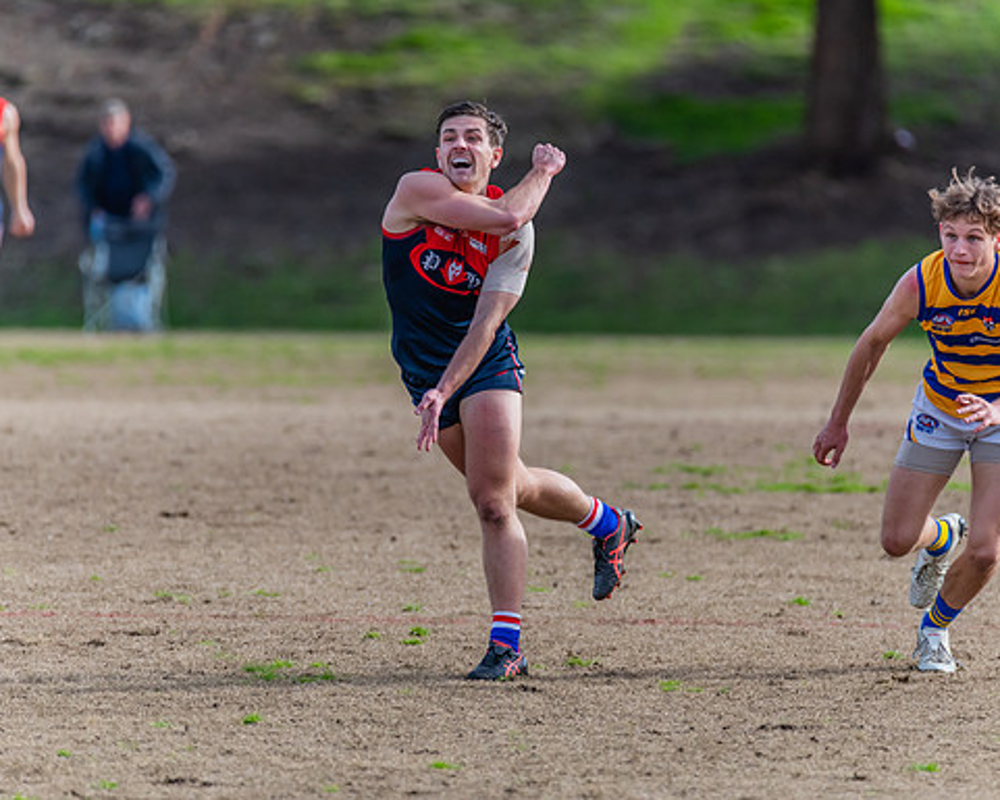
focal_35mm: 708
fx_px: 20958
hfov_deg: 2.7
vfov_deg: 2.2
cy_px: 411
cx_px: 536
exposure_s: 1/1600
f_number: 6.3
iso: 900
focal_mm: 600
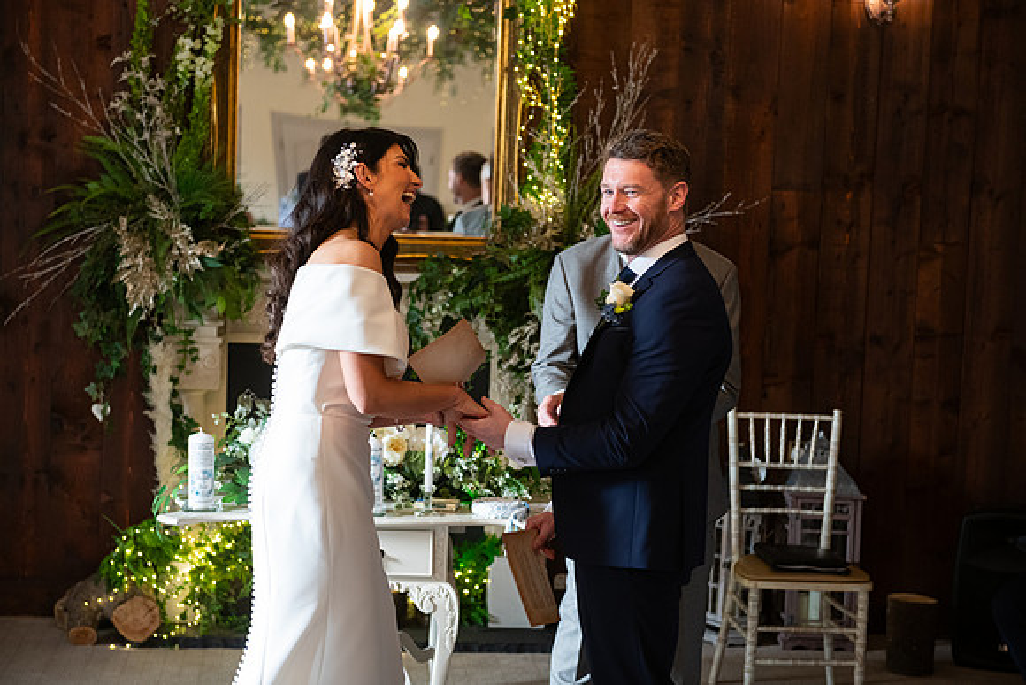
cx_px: 513
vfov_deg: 19.5
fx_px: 1995
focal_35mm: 70
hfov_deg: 28.8
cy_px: 342
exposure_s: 1/160
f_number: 3.5
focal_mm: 70
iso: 1000
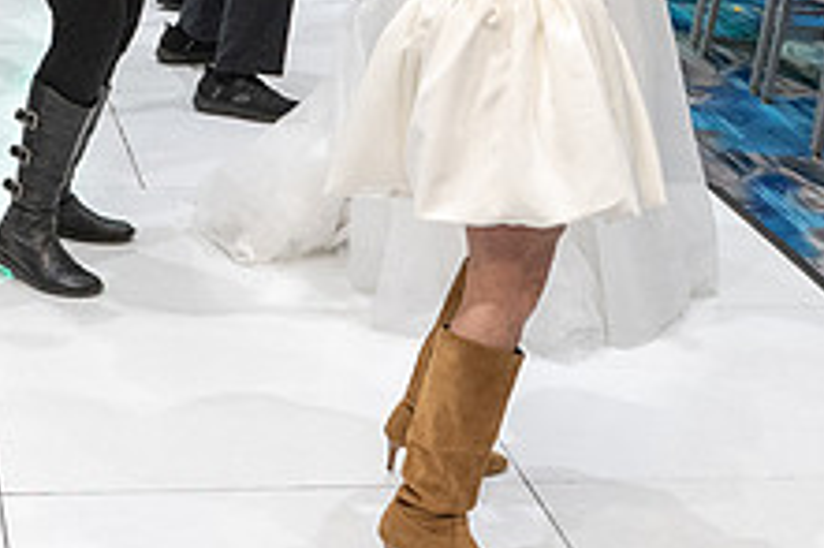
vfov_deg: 12.2
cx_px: 145
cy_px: -67
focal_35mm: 110
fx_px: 2516
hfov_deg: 18.4
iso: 2000
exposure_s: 1/320
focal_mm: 28
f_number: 4
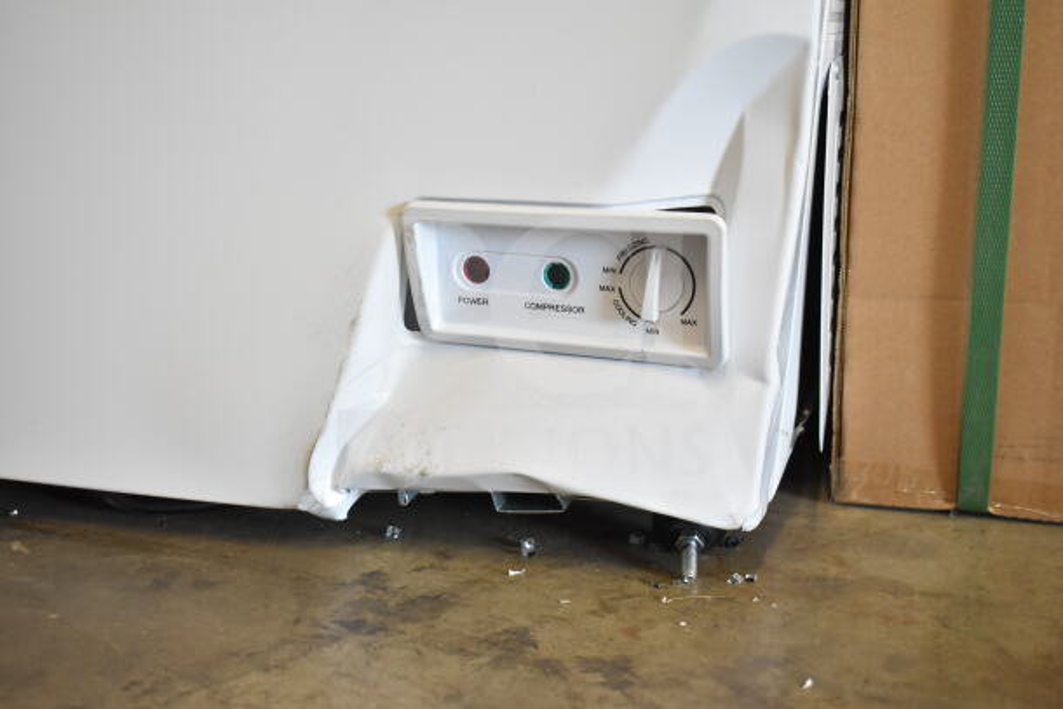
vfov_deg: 26.5
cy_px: 354
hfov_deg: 38.9
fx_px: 1506
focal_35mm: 51
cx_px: 532
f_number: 4.5
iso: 1600
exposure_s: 1/60
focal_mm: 34
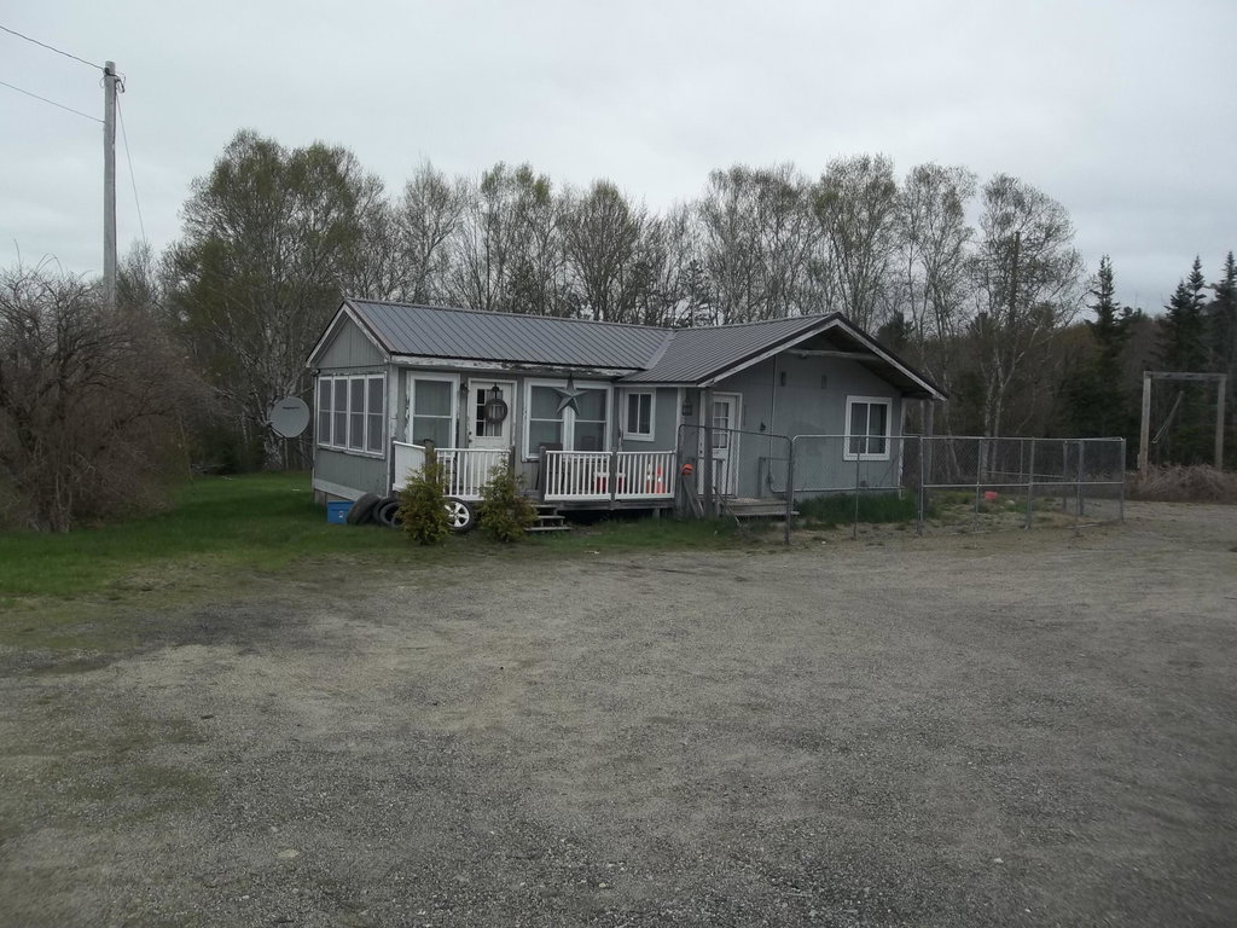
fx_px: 965
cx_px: 618
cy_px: 464
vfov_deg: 51.4
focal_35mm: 27
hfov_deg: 65.3
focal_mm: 4.9
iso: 80
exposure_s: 1/250
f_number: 8.9
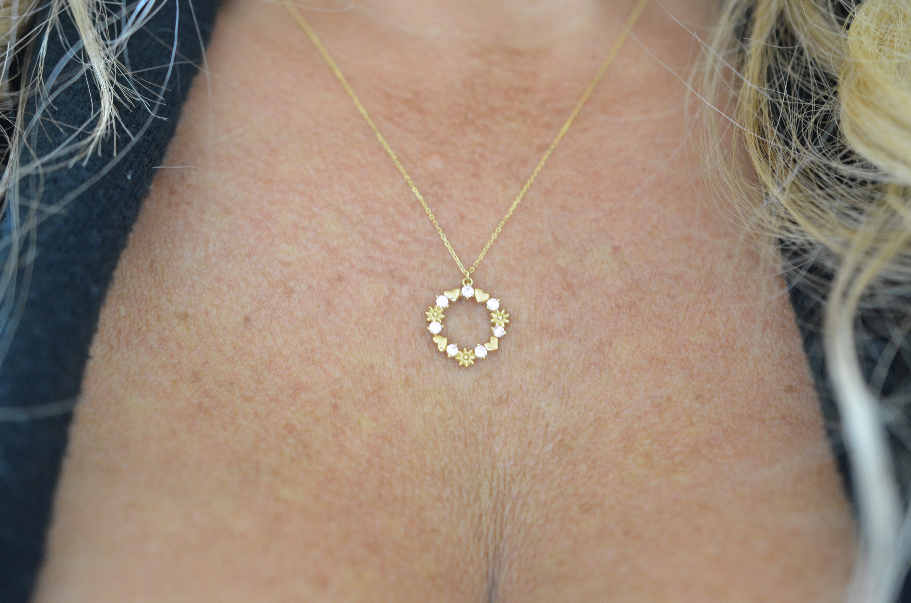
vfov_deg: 22.5
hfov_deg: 33.5
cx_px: 456
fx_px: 1515
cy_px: 302
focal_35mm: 60
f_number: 4
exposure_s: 1/60
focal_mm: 40
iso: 1600
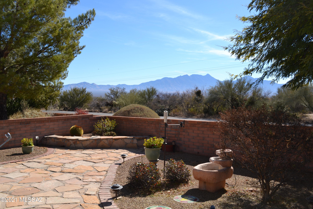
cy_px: 104
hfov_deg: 57.2
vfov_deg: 40.0
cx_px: 156
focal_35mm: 33
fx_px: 287
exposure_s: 1/200
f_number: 9
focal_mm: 22
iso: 100
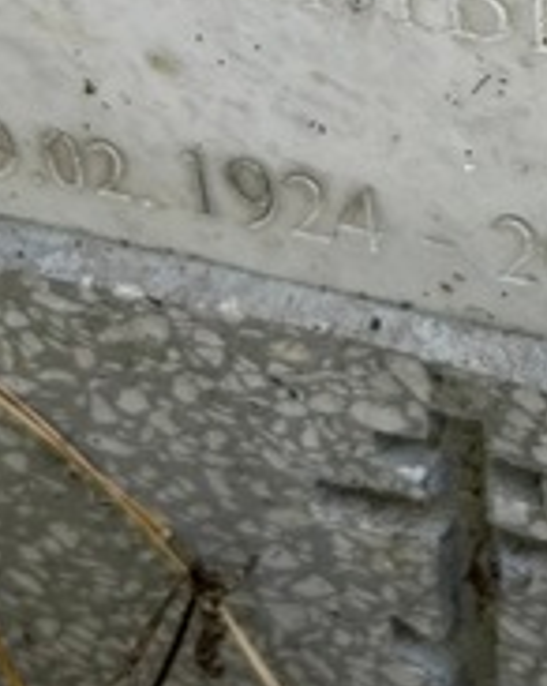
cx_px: 629
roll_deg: +5.4
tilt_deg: -38.0
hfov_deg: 13.5
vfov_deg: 16.0
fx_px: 2250
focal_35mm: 111
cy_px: -330
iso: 50
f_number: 1.5
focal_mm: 5.7
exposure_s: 1/666
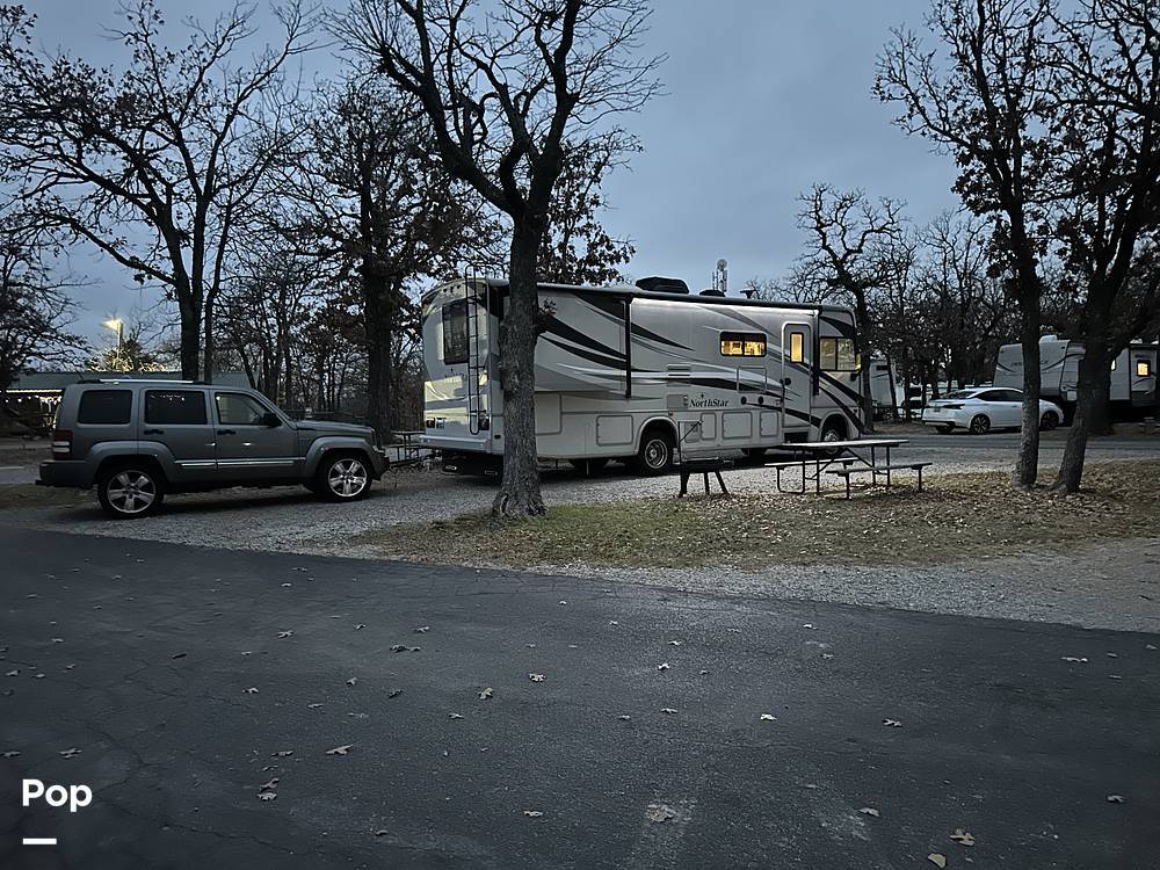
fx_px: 804
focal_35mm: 24
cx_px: 580
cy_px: 435
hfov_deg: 71.6
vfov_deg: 56.8
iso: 2000
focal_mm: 6.86
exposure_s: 1/18
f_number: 1.78
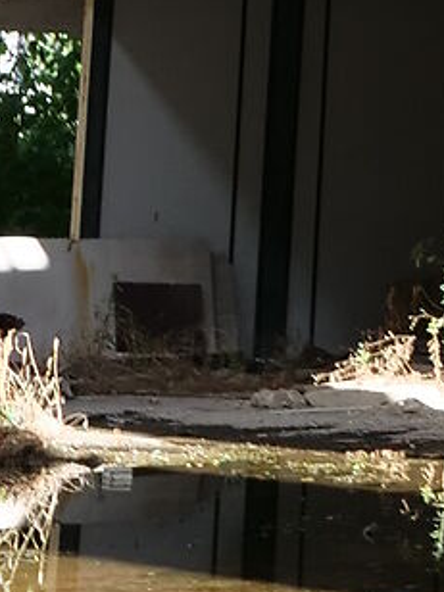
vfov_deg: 9.7
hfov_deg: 7.4
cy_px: -686
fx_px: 3198
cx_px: 1124
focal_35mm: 187
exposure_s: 1/250
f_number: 4
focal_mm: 12
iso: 200
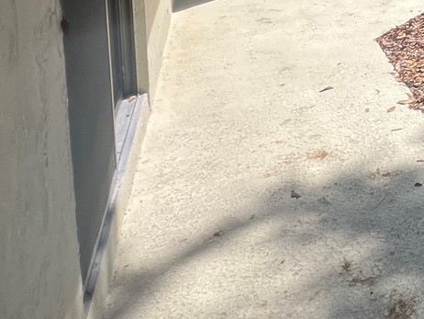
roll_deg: -2.1
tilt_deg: -6.5
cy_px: -108
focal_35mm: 45
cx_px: 639
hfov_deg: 27.9
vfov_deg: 26.6
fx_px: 551
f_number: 1.8
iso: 32
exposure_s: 1/896
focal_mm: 1.57
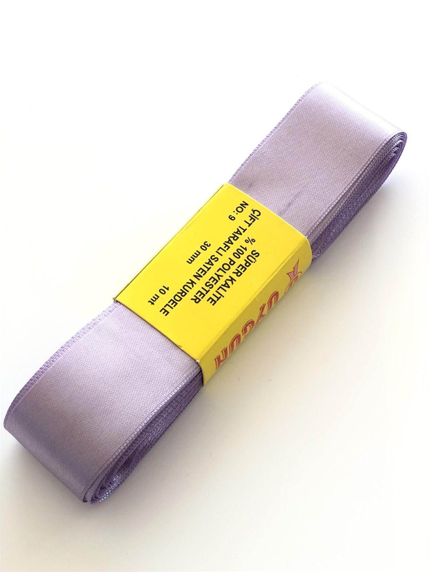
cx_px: 214
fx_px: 942
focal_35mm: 57
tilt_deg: -60.3
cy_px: 286
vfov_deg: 33.8
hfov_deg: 25.7
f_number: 2.8
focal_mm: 6.6
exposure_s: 1/40
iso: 20
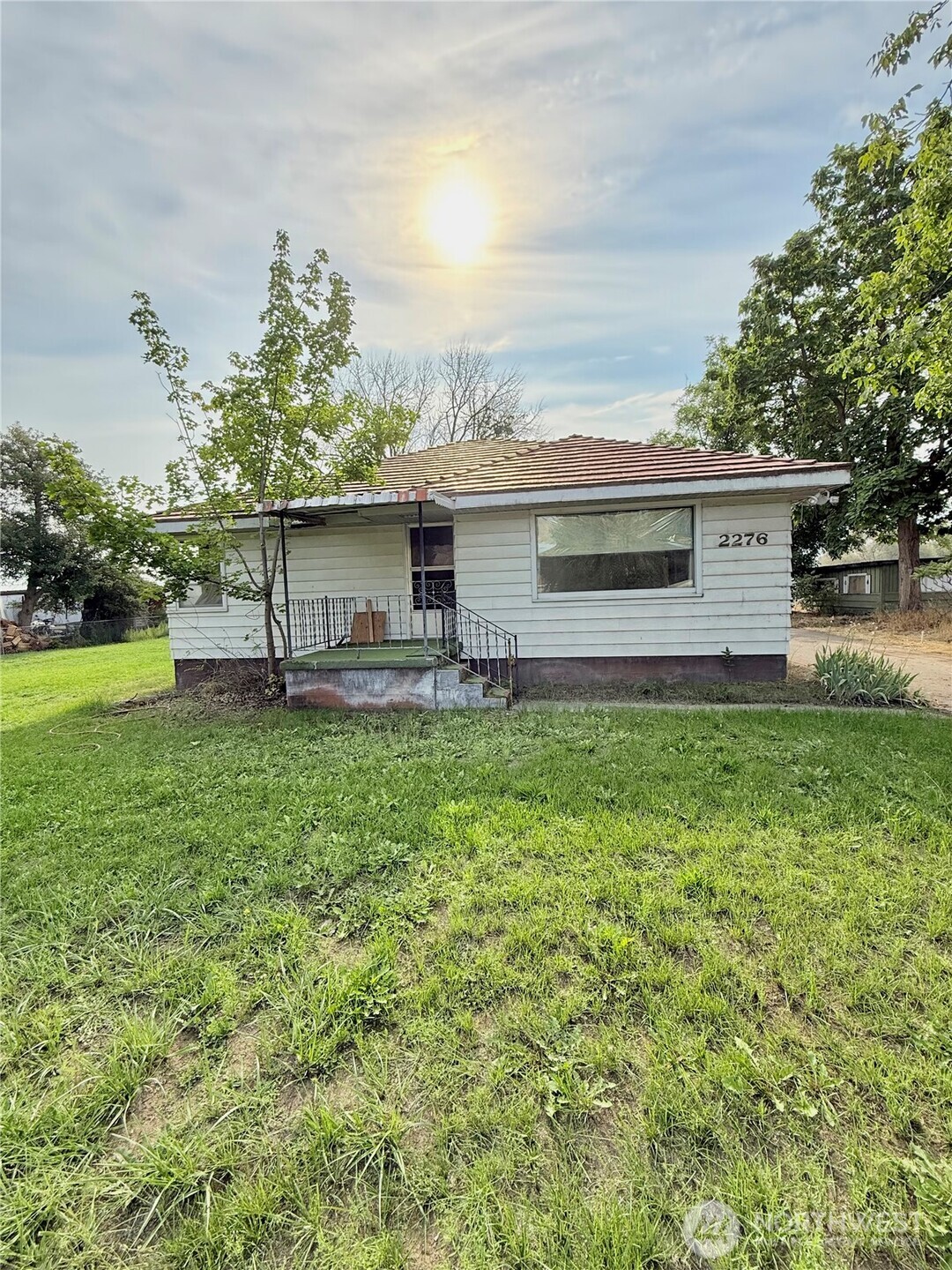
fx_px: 513
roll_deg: +1.6
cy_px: 635
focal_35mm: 14
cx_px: 476
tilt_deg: -3.6
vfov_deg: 102.1
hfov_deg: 85.7
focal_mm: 2.22
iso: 64
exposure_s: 1/1464
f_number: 2.2
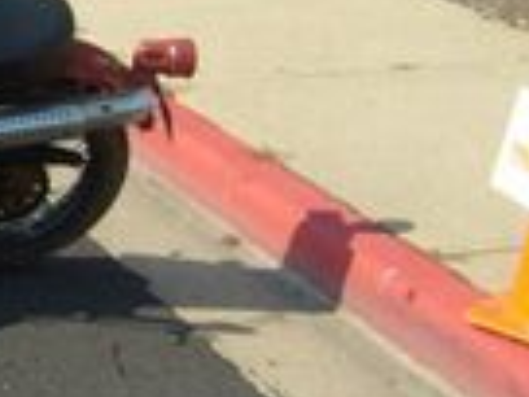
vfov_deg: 14.3
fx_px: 1574
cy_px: 70
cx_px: -183
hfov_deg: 17.7
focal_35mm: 103
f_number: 7.1
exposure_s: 1/180
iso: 80
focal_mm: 5.8
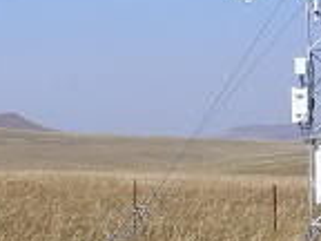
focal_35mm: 124
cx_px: 41
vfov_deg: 11.9
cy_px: 180
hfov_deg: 15.7
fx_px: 1150
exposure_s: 1/750
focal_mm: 5.8
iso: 50
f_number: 5.8
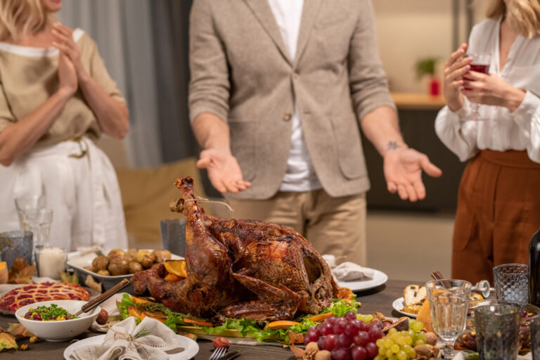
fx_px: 1275
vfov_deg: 16.1
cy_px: 180
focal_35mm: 85
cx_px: 270
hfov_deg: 23.9
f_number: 2.8
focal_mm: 85
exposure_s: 1/160
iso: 800
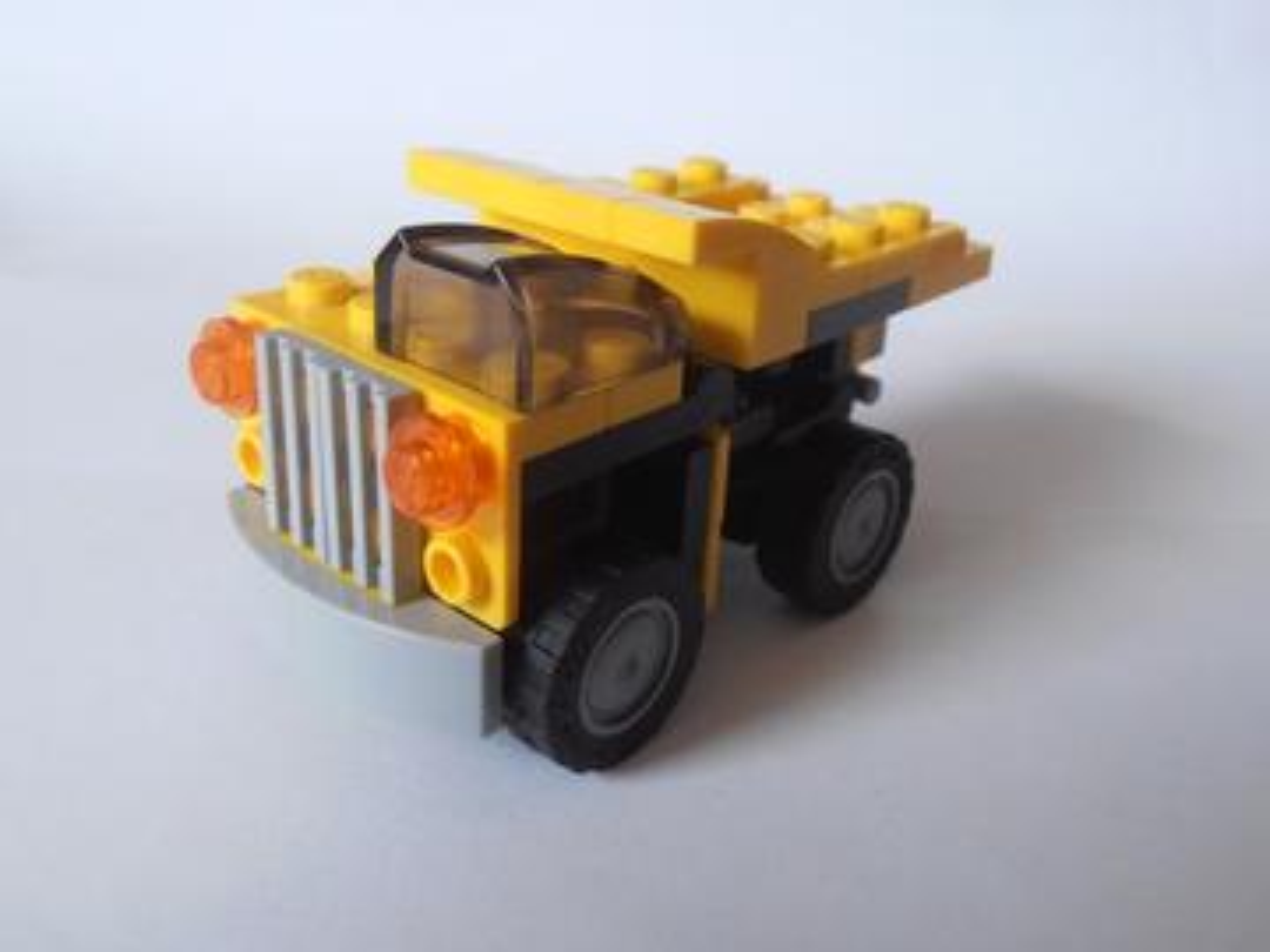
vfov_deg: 38.7
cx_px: 635
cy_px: 476
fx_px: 1357
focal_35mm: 37
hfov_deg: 50.1
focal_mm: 6.61
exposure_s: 1/30
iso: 125
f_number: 3.9
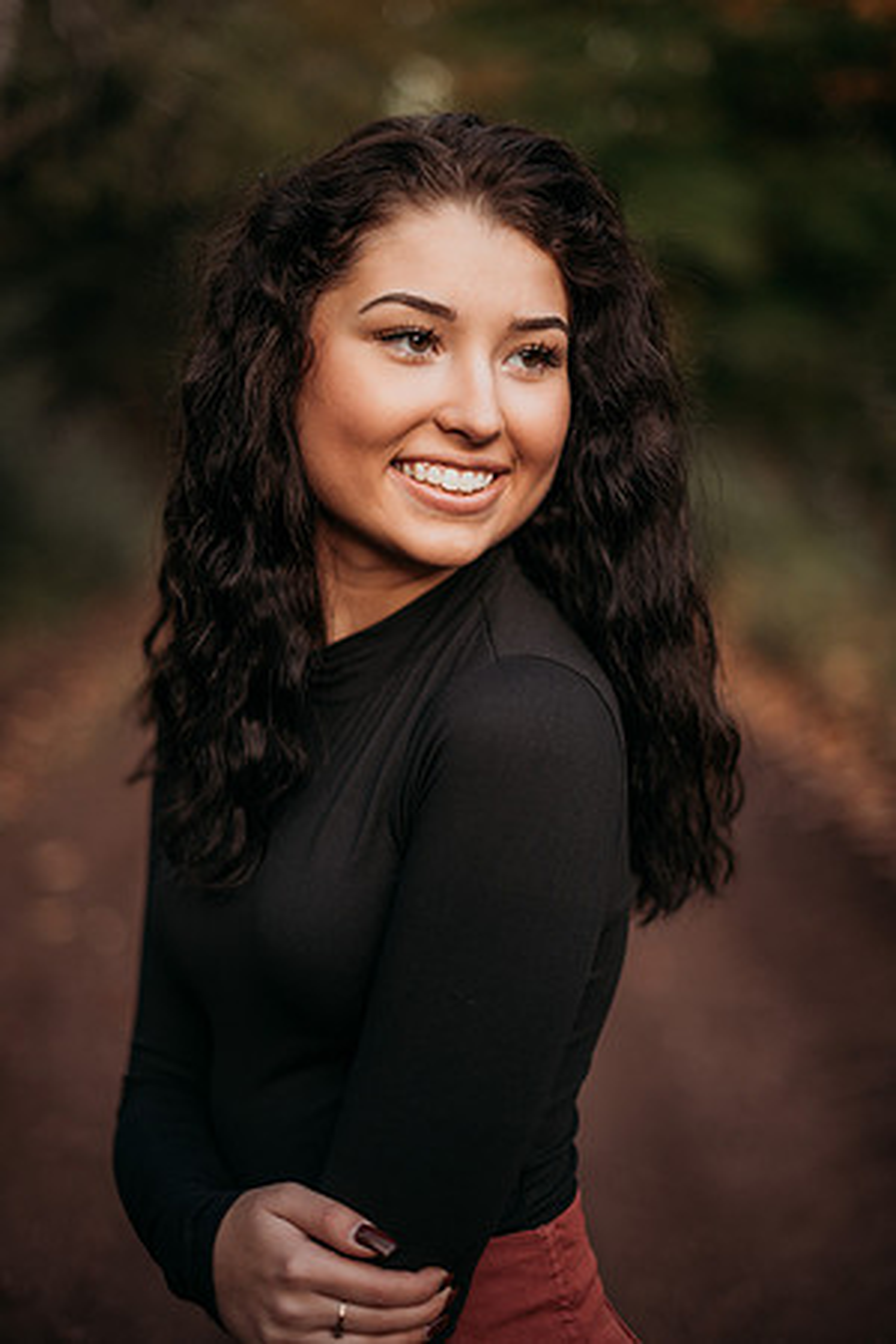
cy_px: 672
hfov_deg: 27.0
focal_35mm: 50
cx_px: 448
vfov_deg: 39.6
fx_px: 1867
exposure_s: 1/160
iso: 125
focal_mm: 50
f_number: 1.4
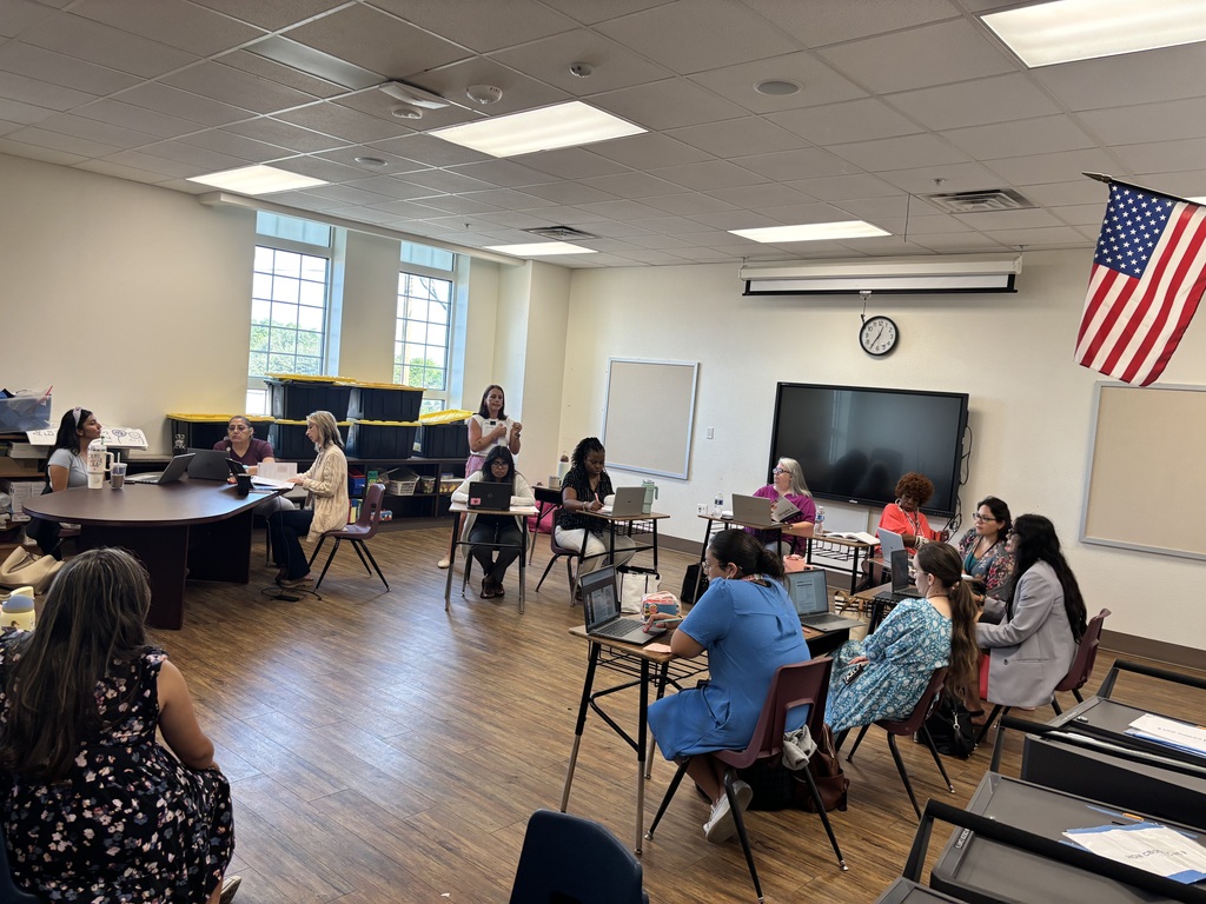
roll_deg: -4.8
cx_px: 603
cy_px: 452
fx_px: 906
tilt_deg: -4.3
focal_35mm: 26
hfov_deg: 67.3
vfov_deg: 53.1
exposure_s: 1/120
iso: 100
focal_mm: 5.96
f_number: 1.6
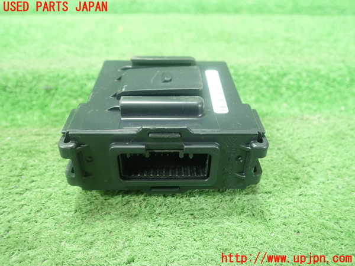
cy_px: 133
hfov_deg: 60.0
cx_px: 178
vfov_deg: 46.8
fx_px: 308
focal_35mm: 30
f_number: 2.3
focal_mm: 5.5
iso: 800
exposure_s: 1/100
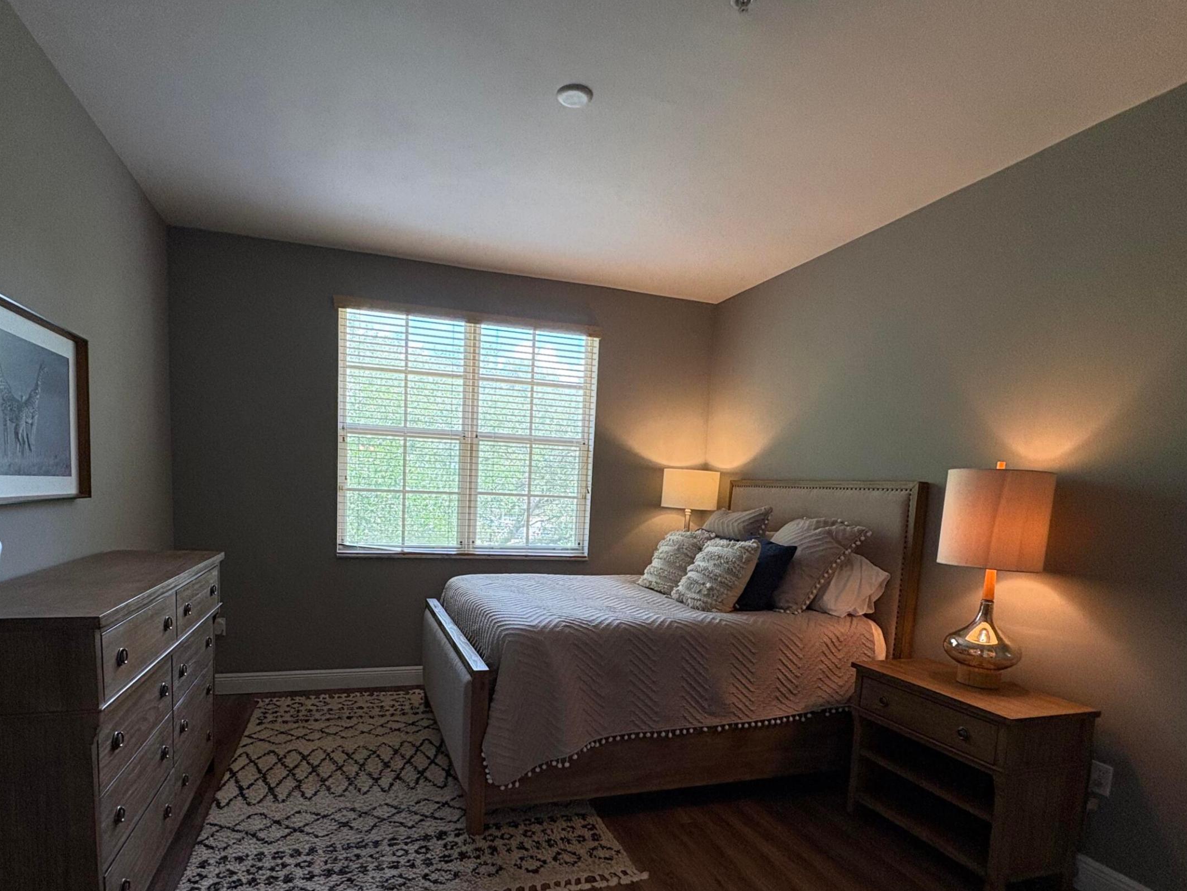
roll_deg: -2.4
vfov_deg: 67.6
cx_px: 550
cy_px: 558
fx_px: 652
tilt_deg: -5.9
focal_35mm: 19
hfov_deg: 84.5
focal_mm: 2.22
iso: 200
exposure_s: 1/120
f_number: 2.2
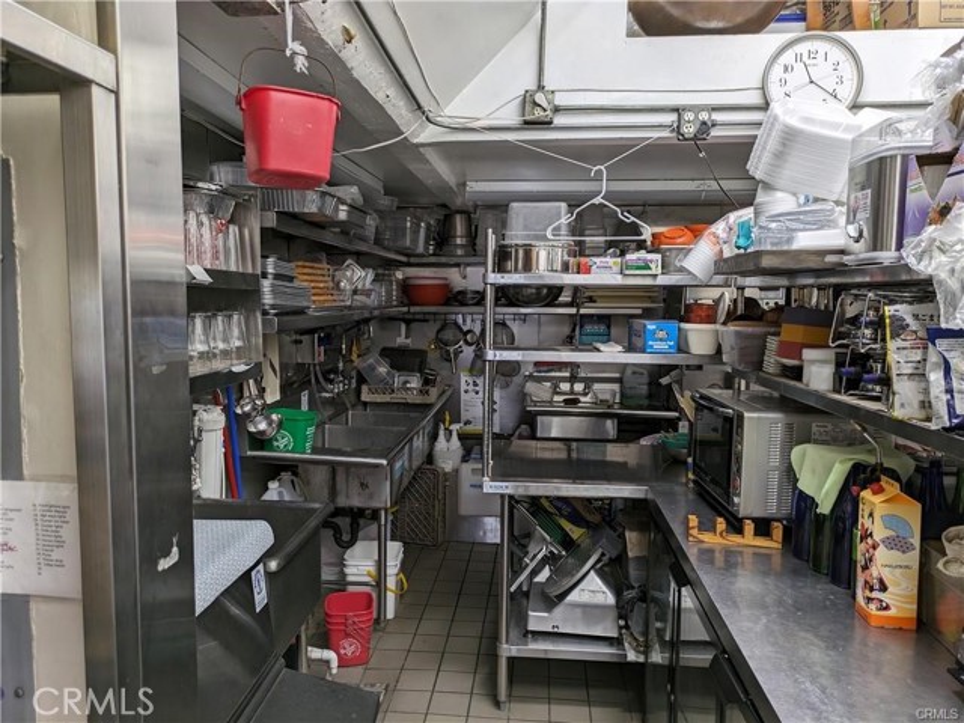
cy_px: 362
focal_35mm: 25
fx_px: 696
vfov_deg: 54.9
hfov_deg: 69.4
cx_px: 482
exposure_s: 1/40
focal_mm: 5.43
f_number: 1.89
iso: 77
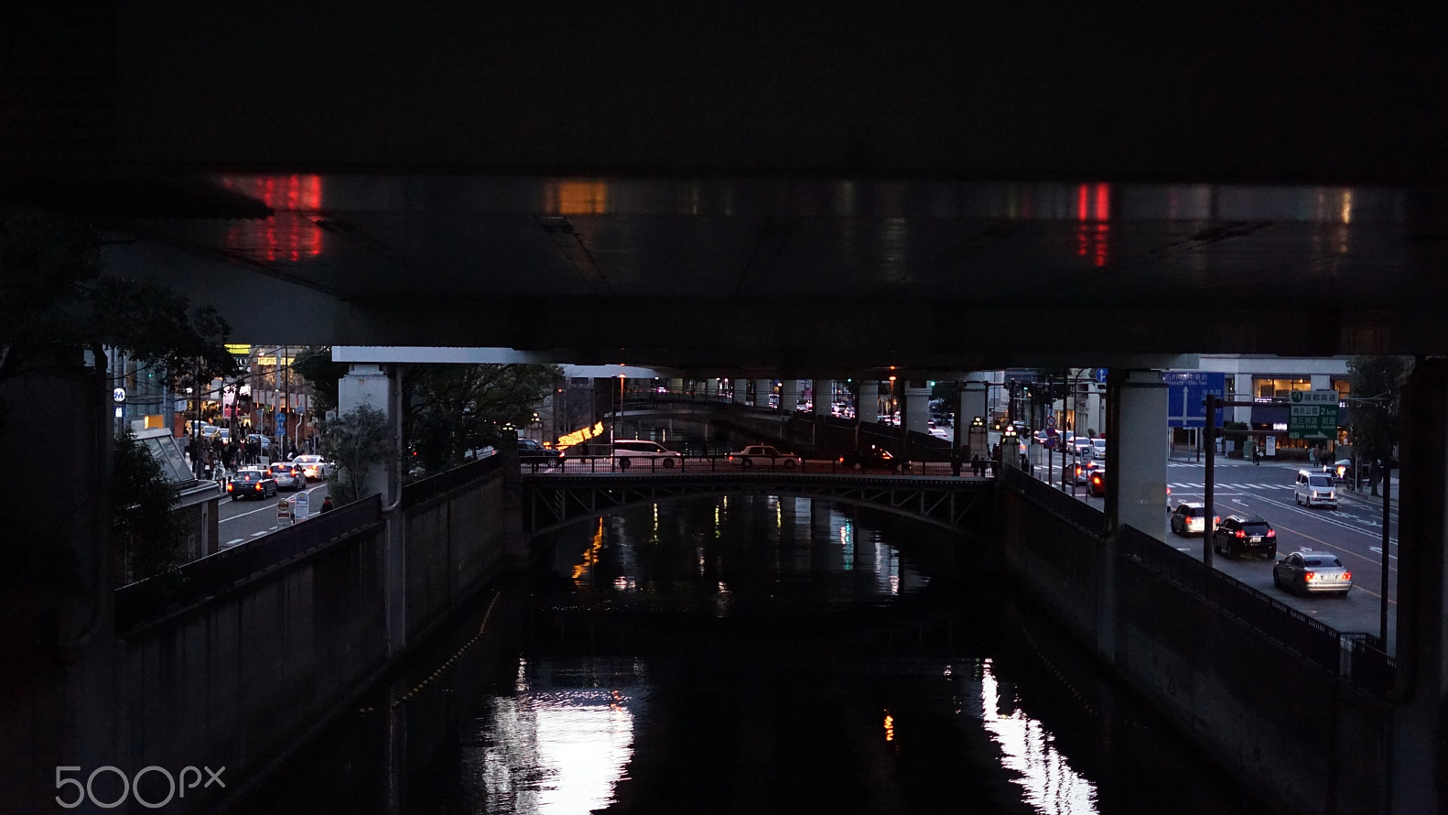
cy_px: 418
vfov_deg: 22.6
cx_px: 730
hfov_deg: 39.2
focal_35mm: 53
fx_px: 2035
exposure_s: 1/2000
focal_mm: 50
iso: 6400
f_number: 1.8
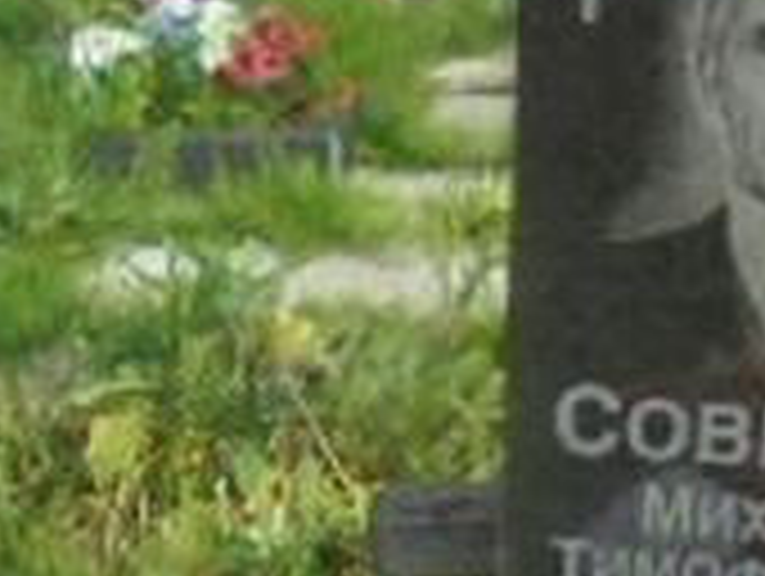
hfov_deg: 15.9
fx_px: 2700
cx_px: 90
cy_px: 922
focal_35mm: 122
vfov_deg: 11.6
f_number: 3.5
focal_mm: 4.6
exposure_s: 1/500
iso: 100
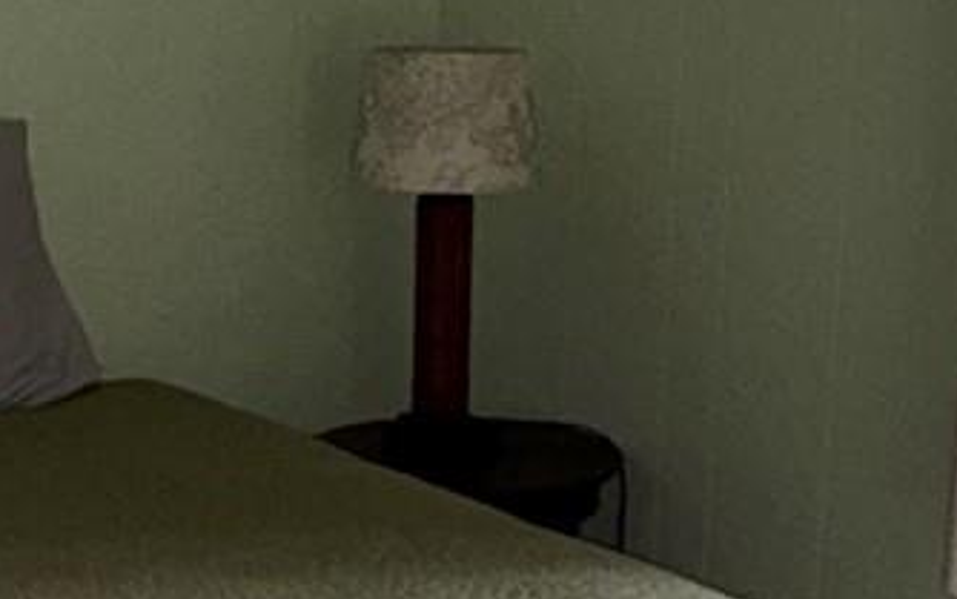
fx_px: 2374
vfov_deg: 14.3
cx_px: 152
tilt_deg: -13.5
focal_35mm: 91
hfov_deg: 22.4
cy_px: 470
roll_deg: +0.6
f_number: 2.2
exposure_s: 1/72
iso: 64
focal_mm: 2.22
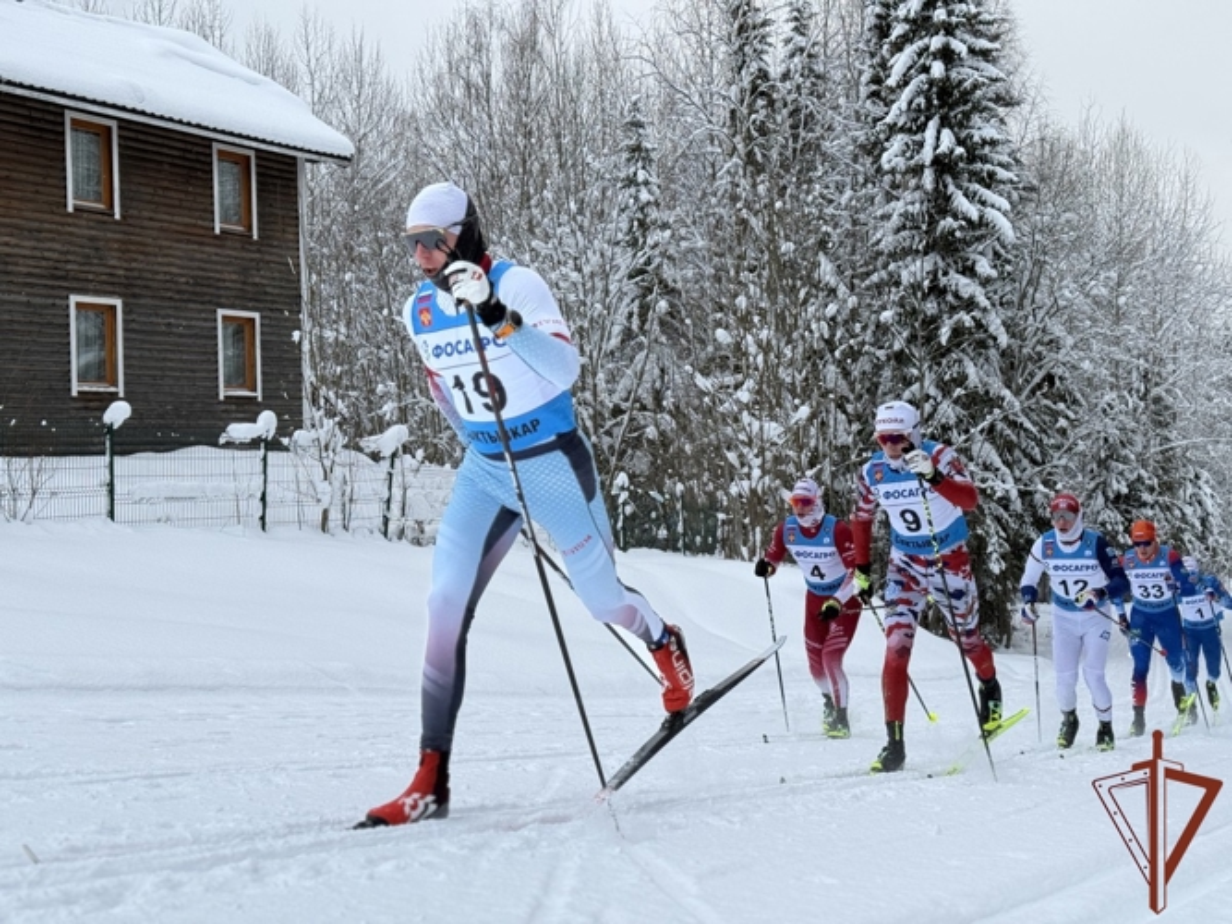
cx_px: 616
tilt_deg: -0.4
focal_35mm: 48
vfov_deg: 30.3
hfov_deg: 39.7
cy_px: 462
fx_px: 1708
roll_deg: +1.2
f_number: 1.78
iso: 100
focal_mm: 6.76
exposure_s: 1/846
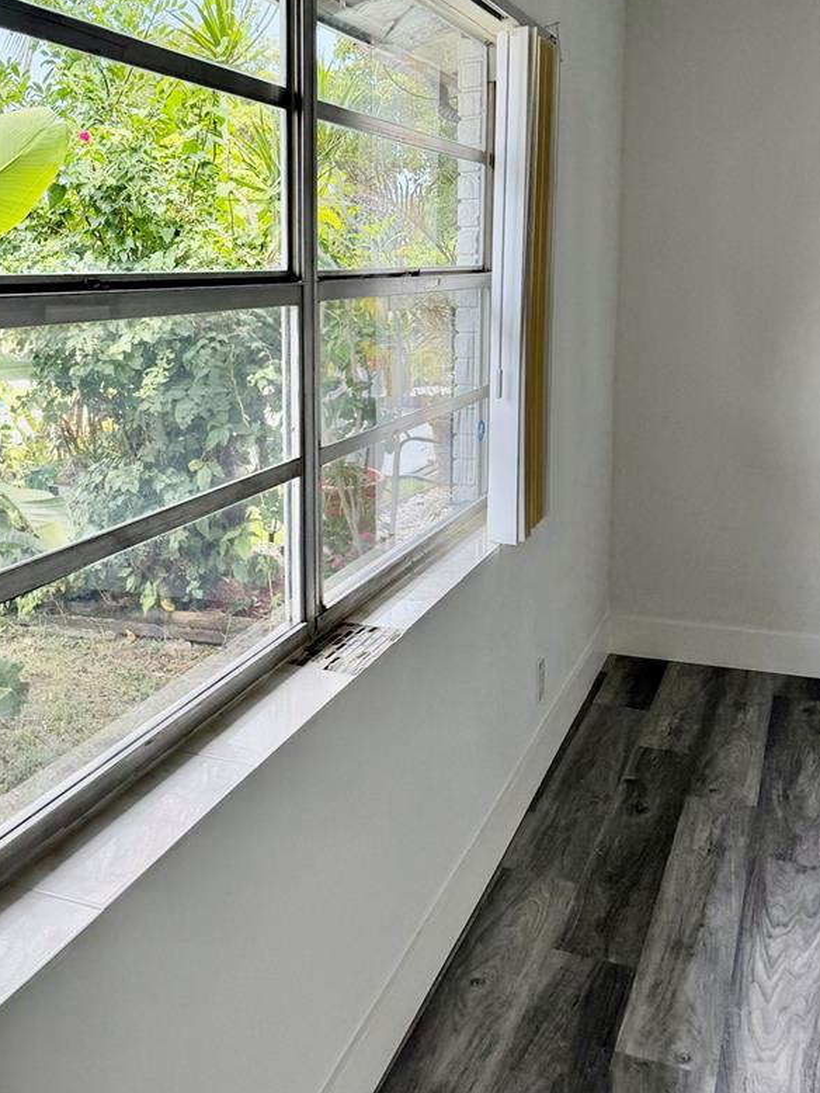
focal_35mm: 37
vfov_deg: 49.8
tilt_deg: -9.5
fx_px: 1168
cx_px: 215
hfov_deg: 37.8
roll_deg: -0.7
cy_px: 443
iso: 100
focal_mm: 6.76
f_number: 1.78
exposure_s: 1/335
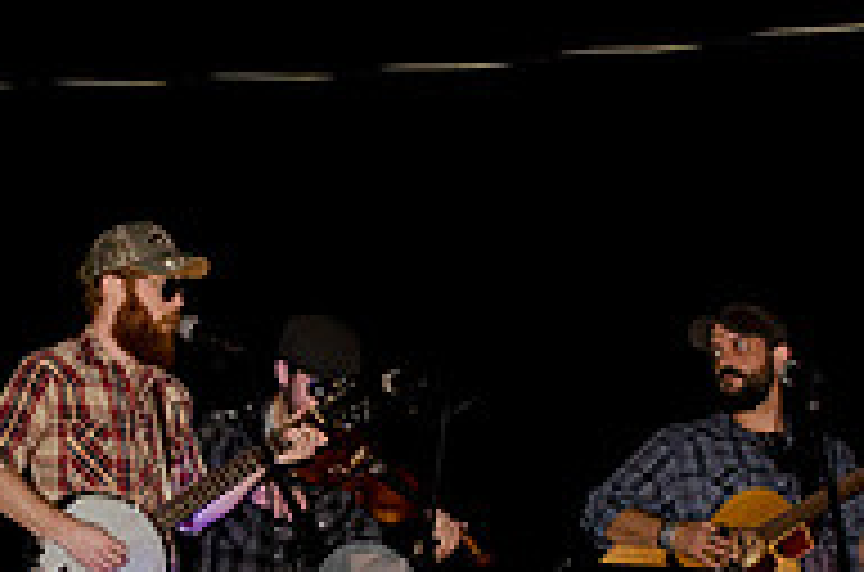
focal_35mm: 159
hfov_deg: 12.9
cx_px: 176
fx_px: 3807
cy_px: 459
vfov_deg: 8.6
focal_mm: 35
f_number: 8
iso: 1000
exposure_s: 1/250
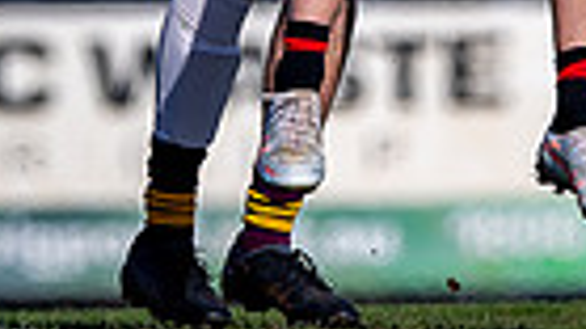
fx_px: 53514
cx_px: 370
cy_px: -588
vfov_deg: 0.4
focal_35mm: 3446
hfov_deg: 0.6
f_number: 4
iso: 100
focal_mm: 500
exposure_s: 1/1600
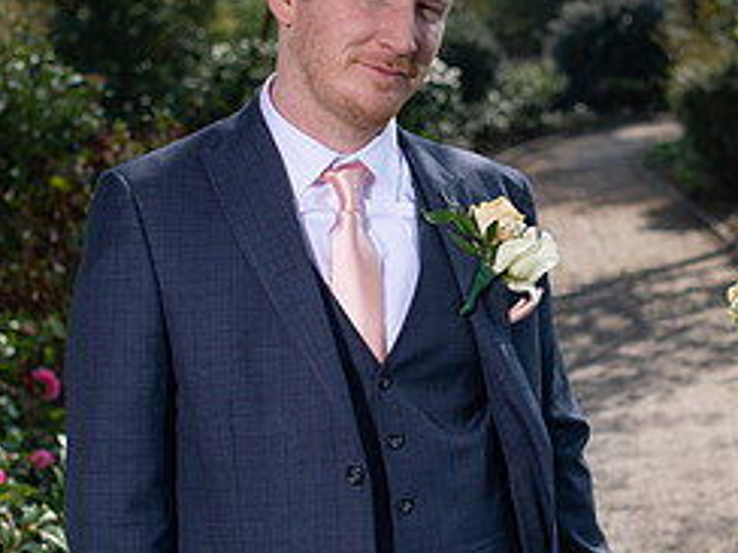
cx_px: 550
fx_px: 1919
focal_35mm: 90
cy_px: 267
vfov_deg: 16.4
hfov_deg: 21.6
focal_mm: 35
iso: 100
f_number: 2.8
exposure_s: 1/2000
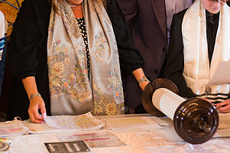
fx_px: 913
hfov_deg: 14.2
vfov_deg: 9.5
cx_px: 219
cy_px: 14
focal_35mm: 143
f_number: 4
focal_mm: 70
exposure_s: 1/200
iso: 1250
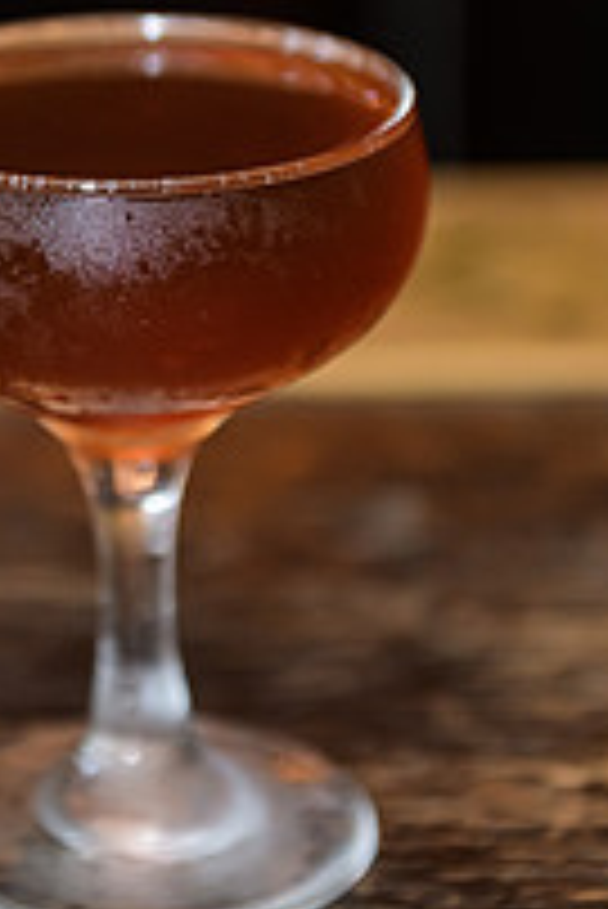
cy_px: 176
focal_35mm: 156
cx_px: 126
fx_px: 3945
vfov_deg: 13.1
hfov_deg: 8.8
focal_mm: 70
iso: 1000
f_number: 3.2
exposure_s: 1/125
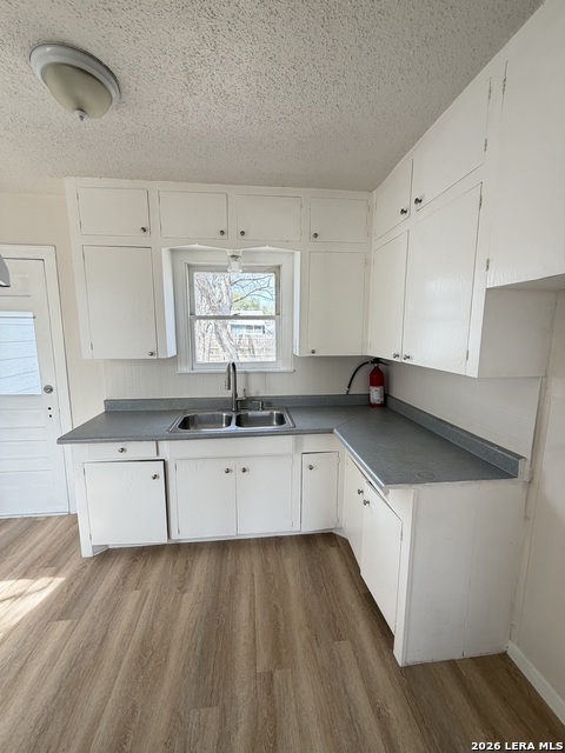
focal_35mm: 14
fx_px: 305
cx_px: 282
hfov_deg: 85.7
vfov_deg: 102.1
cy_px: 376
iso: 80
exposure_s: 1/121
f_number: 2.2
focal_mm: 2.22
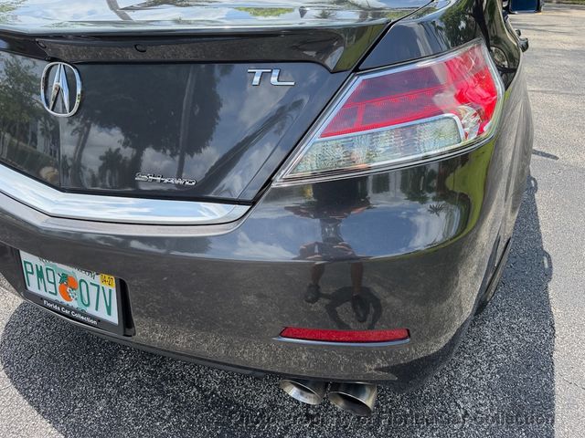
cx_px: 292
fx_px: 406
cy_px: 219
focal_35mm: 24
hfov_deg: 71.6
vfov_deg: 56.8
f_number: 1.78
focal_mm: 6.76
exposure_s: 1/1855
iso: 100
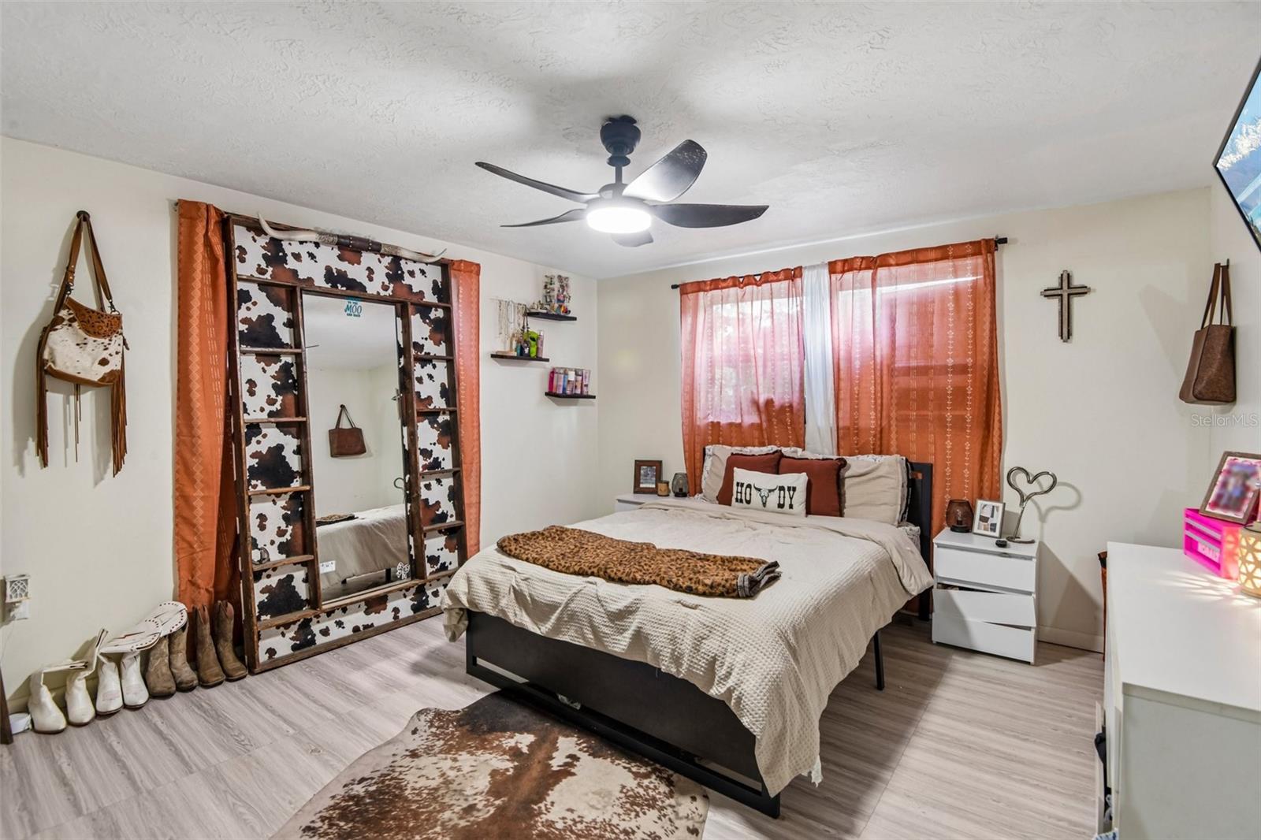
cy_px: 420
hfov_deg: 96.7
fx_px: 560
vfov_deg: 73.7
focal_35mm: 16
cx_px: 630
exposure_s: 1/4
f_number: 8
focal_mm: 16
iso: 400
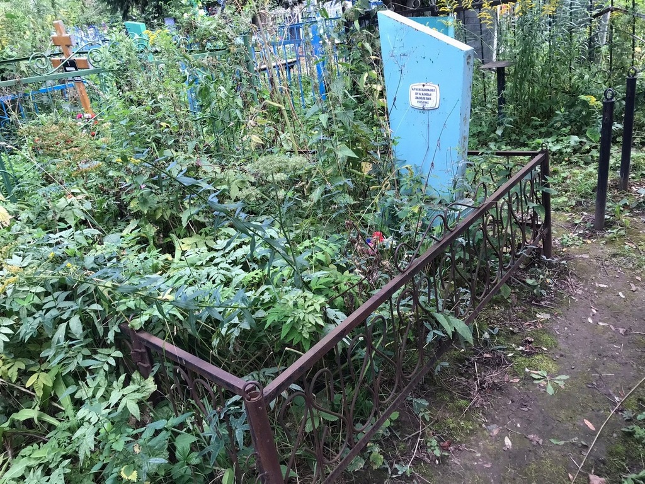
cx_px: 322
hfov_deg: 63.4
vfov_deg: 49.7
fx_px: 522
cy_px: 242
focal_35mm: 28
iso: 32
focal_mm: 3.99
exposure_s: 1/100
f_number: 1.8
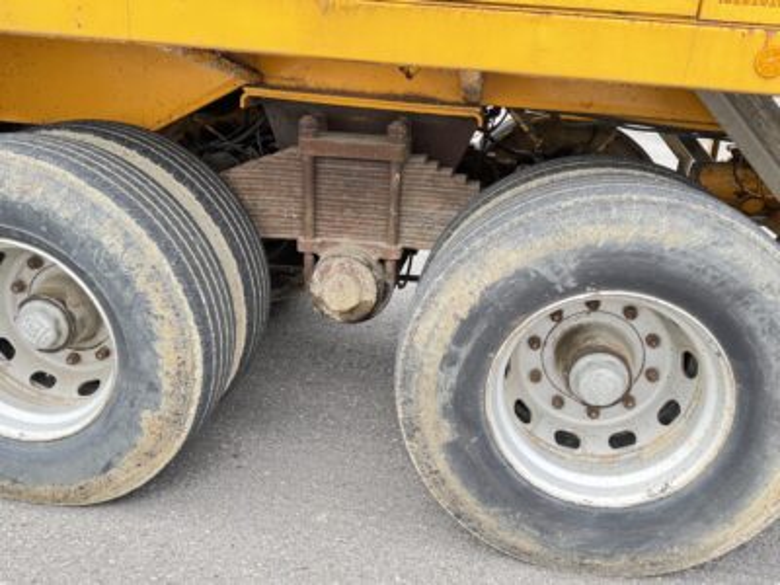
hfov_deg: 71.6
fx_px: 541
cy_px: 292
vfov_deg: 56.8
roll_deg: -5.8
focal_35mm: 24
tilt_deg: -18.4
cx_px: 390
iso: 100
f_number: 1.78
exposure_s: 1/131
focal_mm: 6.76
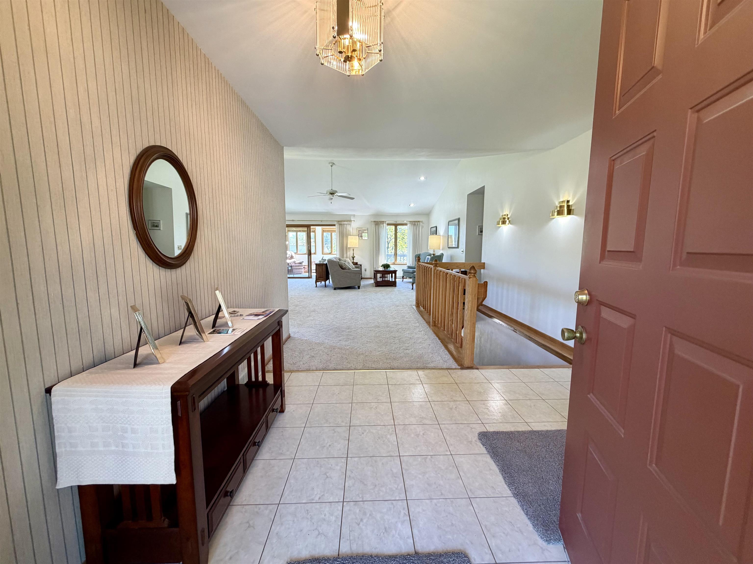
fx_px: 305
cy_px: 282
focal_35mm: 14
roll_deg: +0.2
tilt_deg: -7.1
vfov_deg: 85.7
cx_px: 376
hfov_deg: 102.1
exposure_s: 1/120
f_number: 2.2
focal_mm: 2.22
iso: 200
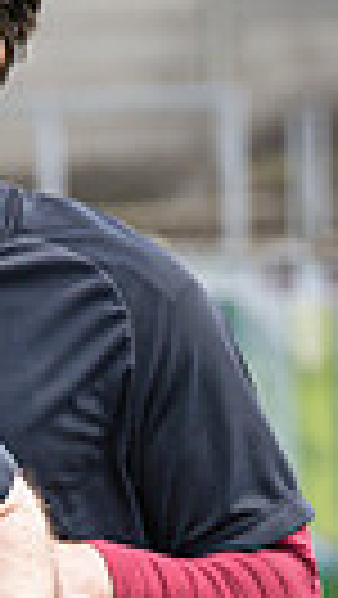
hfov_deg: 1.7
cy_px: 701
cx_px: -418
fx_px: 11402
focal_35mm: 717
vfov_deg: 3.0
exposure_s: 1/1000
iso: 200
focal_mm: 86
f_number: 3.5
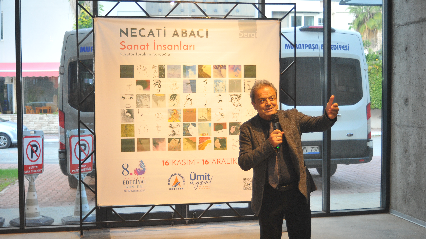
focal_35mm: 47
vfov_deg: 25.4
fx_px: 531
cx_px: 213
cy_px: 114
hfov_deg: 43.7
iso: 2000
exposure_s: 1/125
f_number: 4.2
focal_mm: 44
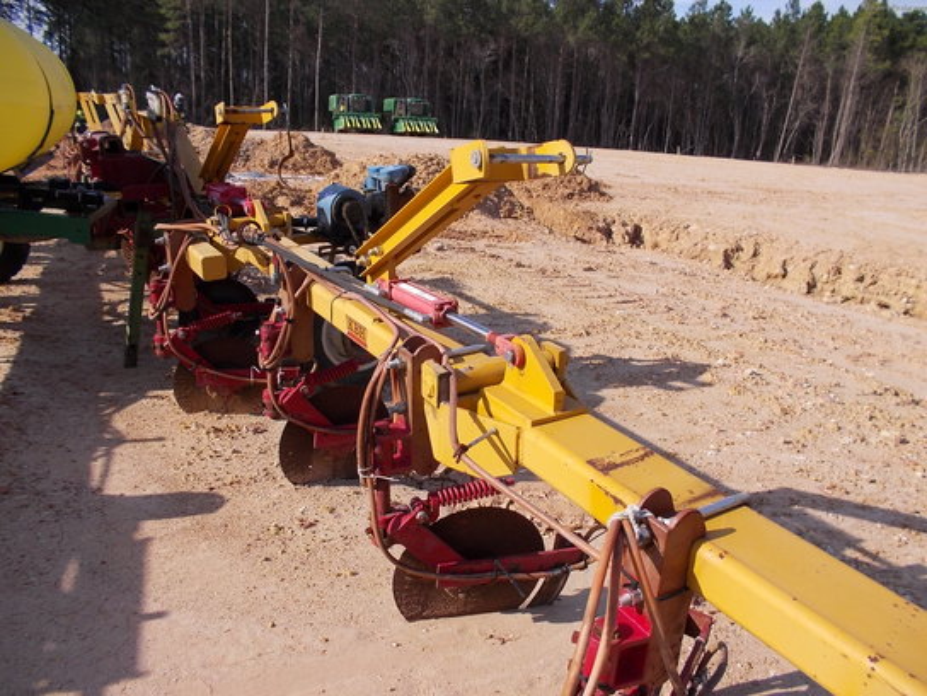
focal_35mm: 29
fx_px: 777
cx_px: 464
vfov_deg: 48.2
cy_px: 348
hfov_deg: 61.7
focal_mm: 4.1
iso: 80
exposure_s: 1/640
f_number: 3.3
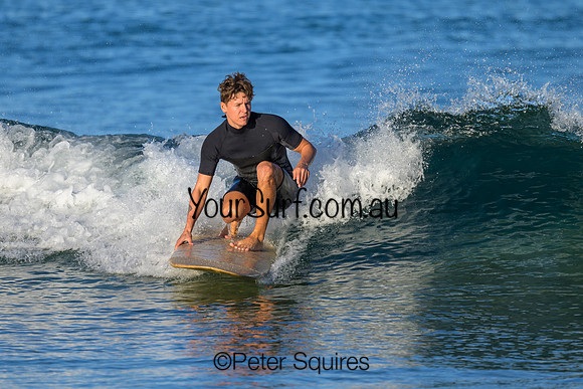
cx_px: 286
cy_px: 142
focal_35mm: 1017
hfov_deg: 2.0
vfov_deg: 1.4
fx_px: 16474
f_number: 6.3
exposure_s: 1/1000
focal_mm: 800
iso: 160
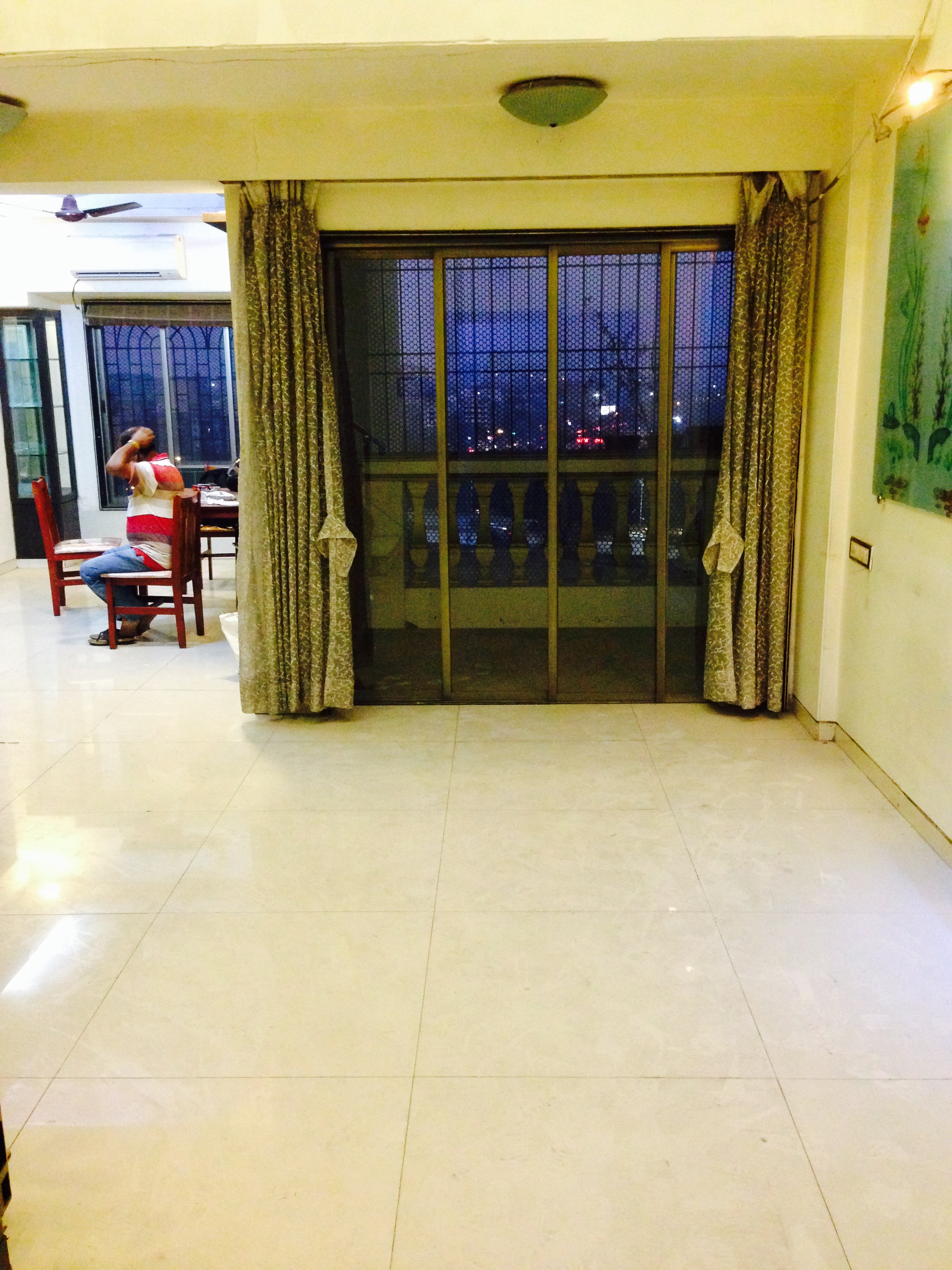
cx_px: 476
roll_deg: +0.3
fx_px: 1210
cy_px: 635
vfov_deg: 55.4
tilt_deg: -10.6
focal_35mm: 33
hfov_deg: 42.9
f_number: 2.4
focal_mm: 4.12
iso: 500
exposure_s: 1/17
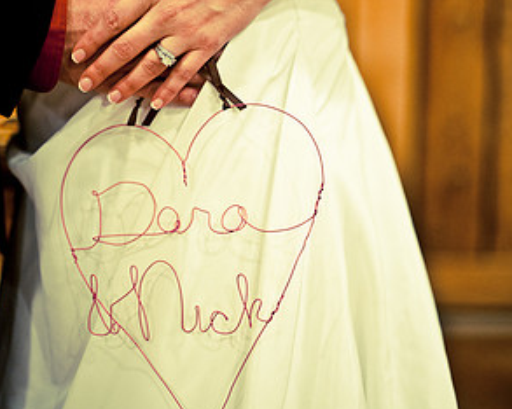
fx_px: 1090
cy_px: 100
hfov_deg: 26.4
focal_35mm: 72
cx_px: 256
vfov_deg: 21.1
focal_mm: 50
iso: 2000
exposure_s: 1/100
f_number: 1.4
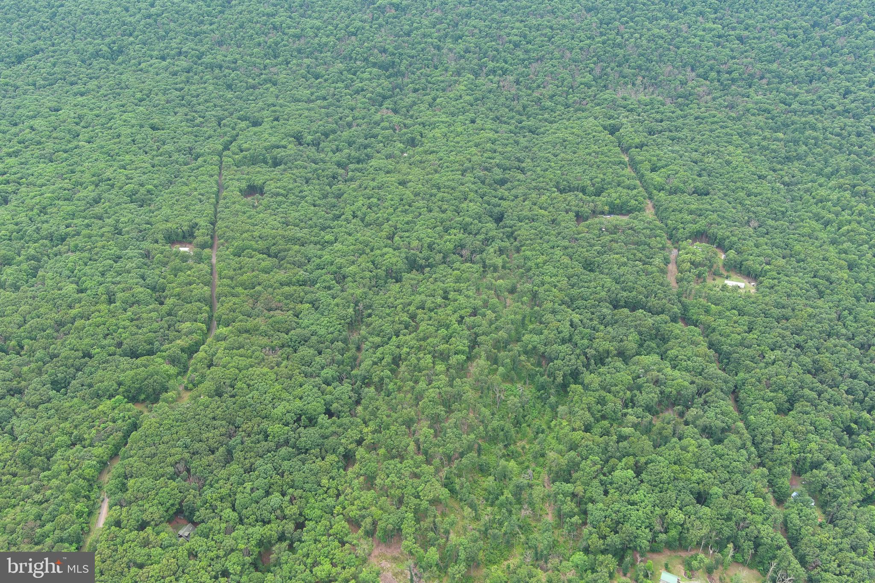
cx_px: 438
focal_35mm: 29
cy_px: 292
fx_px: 705
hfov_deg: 63.7
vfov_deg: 45.0
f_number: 2.8
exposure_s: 1/158
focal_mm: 10.57
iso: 100
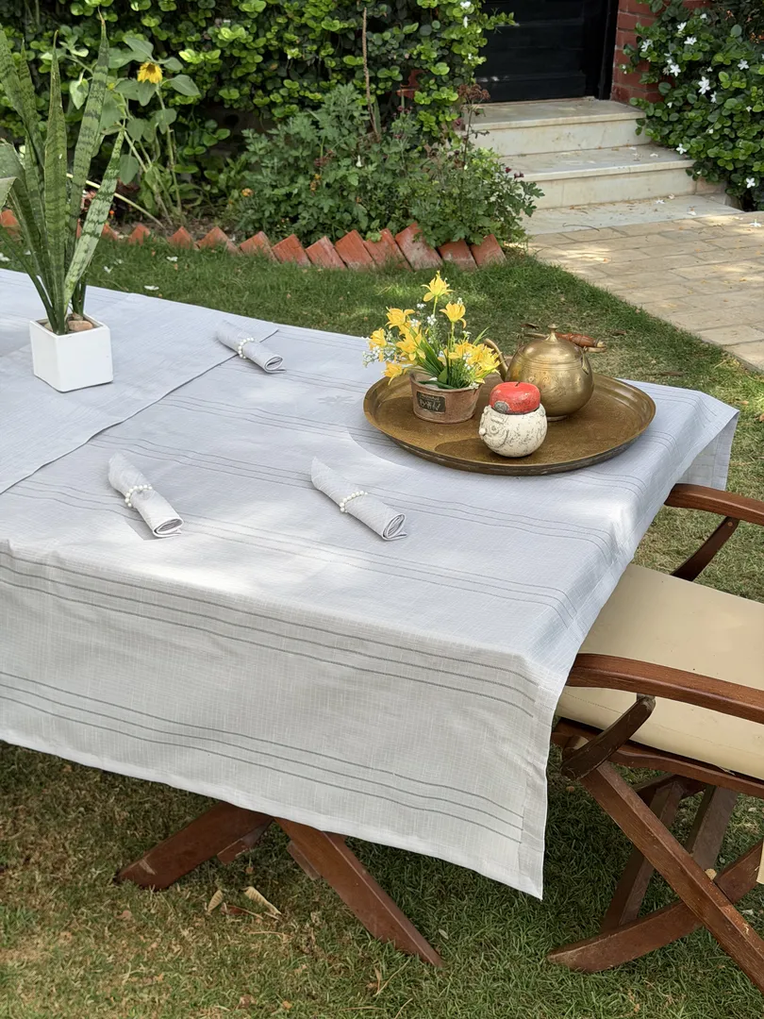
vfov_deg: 39.7
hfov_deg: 30.3
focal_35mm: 48
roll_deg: -2.4
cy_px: 510
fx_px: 1413
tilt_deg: -25.6
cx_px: 382
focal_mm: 6.76
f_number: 1.78
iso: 64
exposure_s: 1/1070
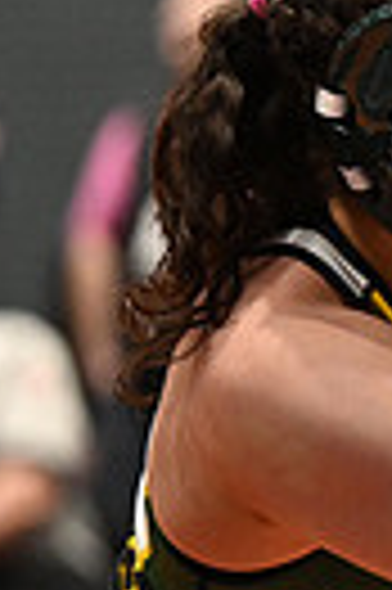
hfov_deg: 2.6
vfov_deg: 3.9
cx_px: 1126
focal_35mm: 531
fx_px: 8695
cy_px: 313
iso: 4500
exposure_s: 1/960
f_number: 2.8
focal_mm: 120
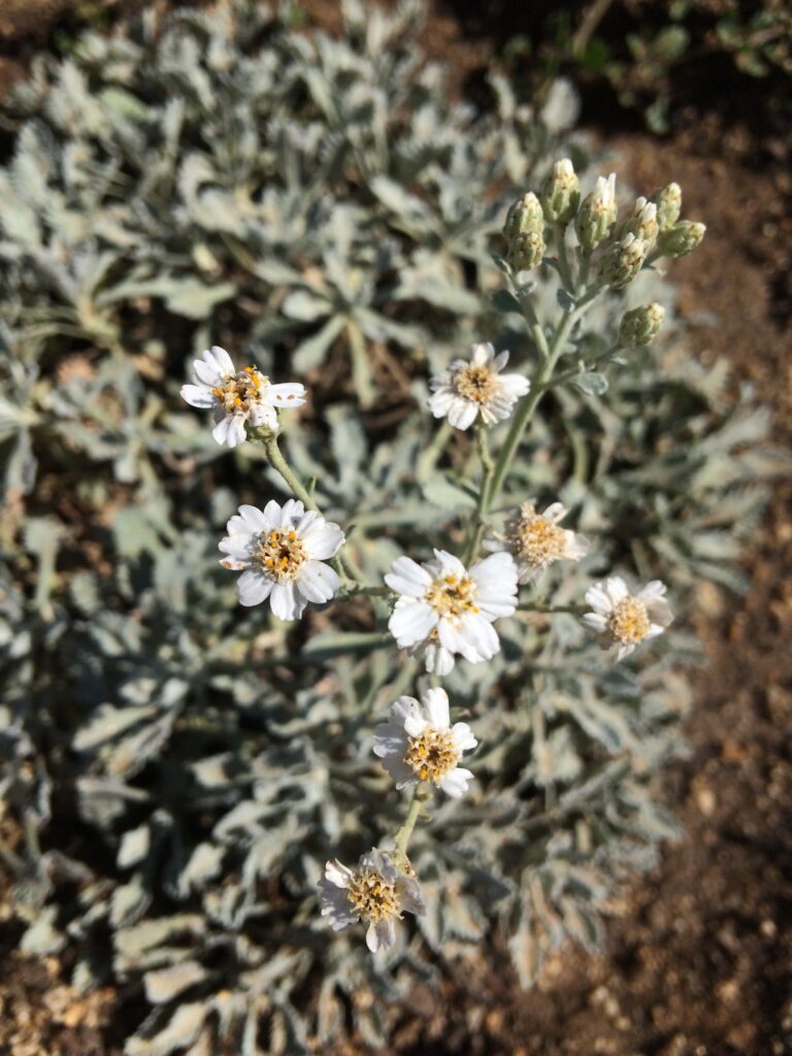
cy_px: 528
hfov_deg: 48.2
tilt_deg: -75.1
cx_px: 396
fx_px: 885
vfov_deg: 61.7
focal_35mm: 29
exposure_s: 1/4115
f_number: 2.2
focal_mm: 4.15
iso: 32
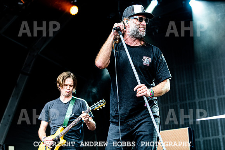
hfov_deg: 24.0
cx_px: 136
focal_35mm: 84
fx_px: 528
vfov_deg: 16.2
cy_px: 60
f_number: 4
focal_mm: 70
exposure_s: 1/640
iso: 1400
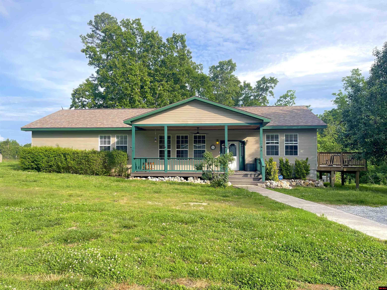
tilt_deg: +1.5
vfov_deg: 53.1
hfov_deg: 67.3
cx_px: 194
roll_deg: -0.2
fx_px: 291
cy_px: 145
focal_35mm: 26
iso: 50
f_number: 1.6
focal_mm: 5.1
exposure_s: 1/621
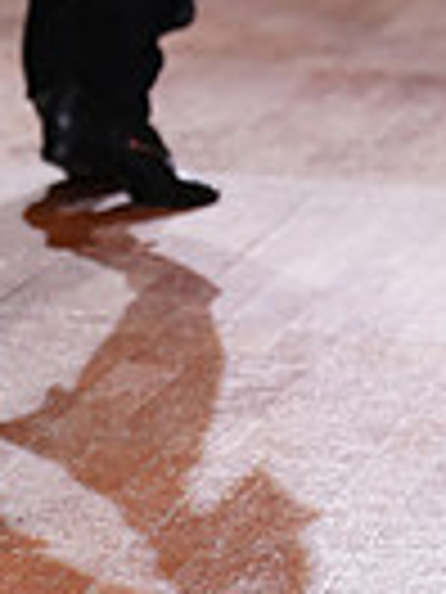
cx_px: -403
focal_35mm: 316
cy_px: -472
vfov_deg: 6.1
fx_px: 5429
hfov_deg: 4.6
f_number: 2.8
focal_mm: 75
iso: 1000
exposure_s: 1/400
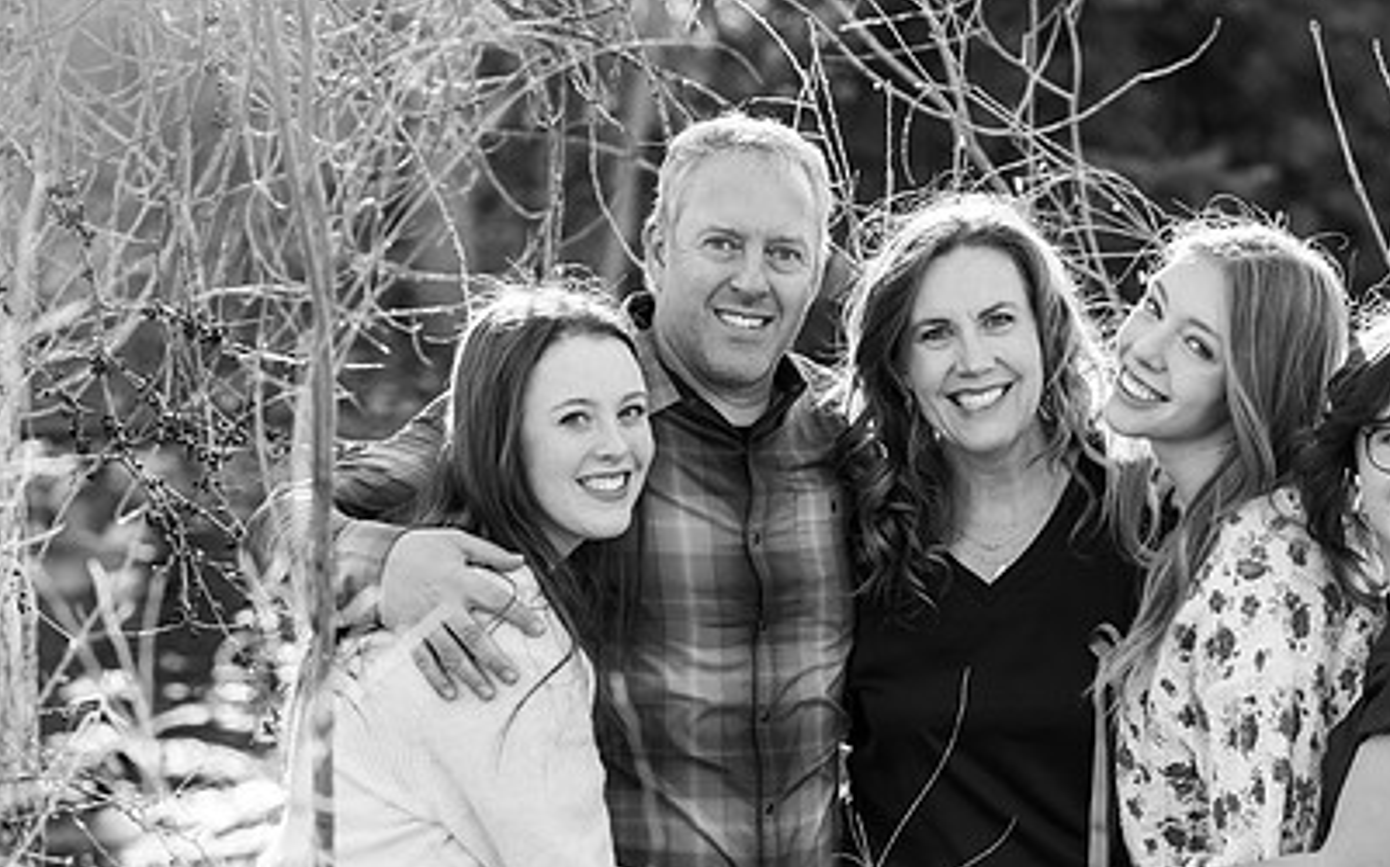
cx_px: 946
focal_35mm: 180
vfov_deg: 7.3
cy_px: 584
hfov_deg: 11.6
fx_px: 6814
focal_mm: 122
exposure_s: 1/800
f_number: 4.5
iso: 1000
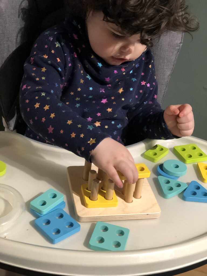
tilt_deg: -30.8
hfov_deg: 25.7
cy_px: 138
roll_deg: -7.9
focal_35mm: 57
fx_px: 454
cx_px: 104
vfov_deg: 33.8
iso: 400
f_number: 2.8
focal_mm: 6.6
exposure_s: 1/30
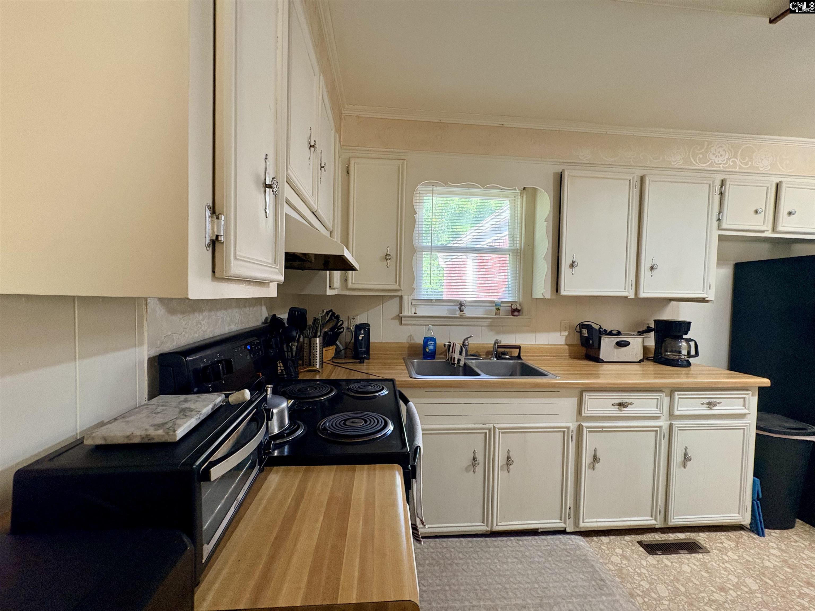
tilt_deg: -1.3
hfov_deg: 102.1
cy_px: 306
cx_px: 408
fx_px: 330
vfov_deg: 85.7
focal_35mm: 14
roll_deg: -1.1
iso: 400
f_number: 2.2
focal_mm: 2.22
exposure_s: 1/120
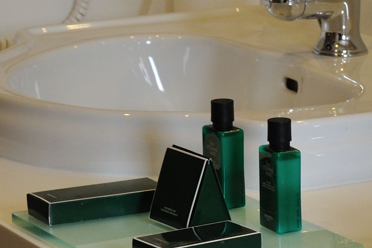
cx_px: 586
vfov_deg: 6.4
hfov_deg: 9.3
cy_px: 111
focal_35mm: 214
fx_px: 2210
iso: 400
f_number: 5.6
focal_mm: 34
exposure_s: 1/30
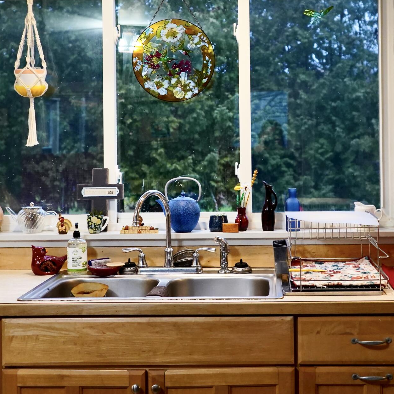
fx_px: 734
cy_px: 147
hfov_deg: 29.9
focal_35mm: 57
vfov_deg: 29.9
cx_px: 249
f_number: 3.5
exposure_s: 1/160
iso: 3200
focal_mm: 28
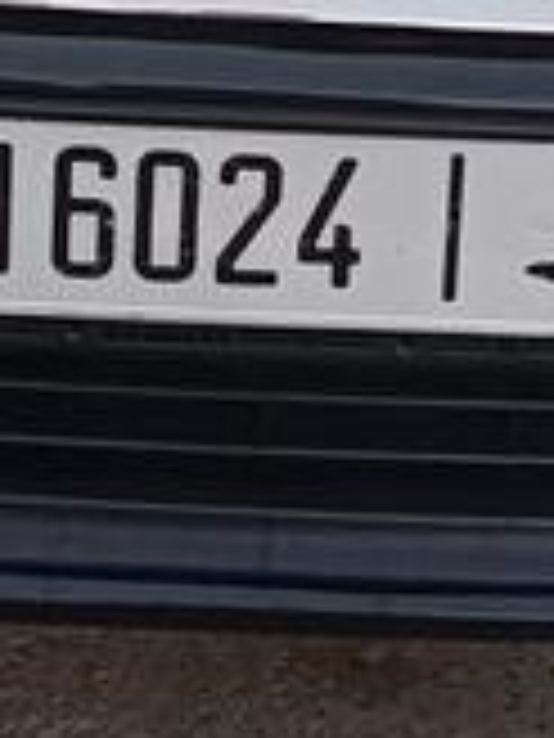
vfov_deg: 12.7
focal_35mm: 143
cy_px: -526
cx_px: 315
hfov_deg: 10.4
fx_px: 3051
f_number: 1.8
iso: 50
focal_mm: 3.98
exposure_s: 1/102
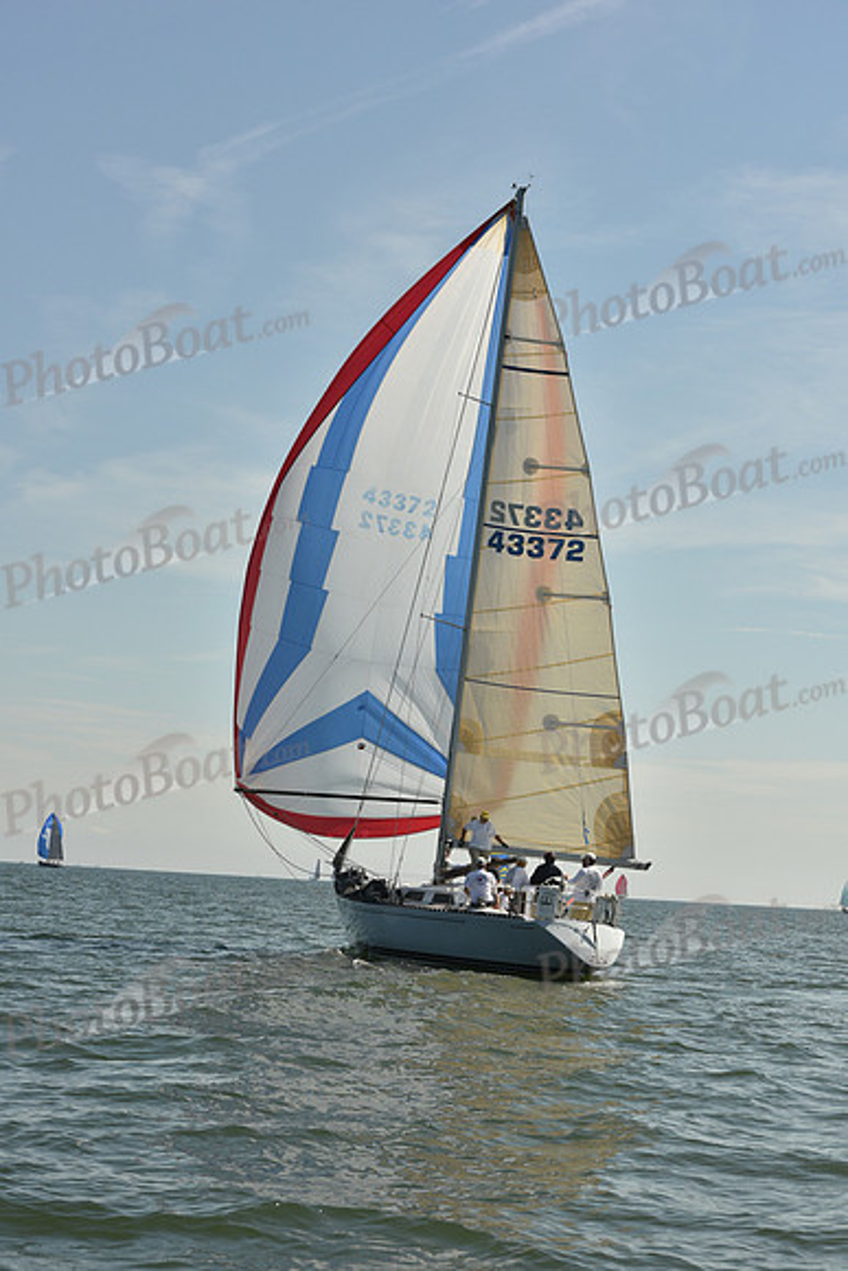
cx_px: 424
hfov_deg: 19.5
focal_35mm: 70
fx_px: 2472
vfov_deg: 28.8
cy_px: 636
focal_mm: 70
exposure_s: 1/1000
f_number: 11
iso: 320
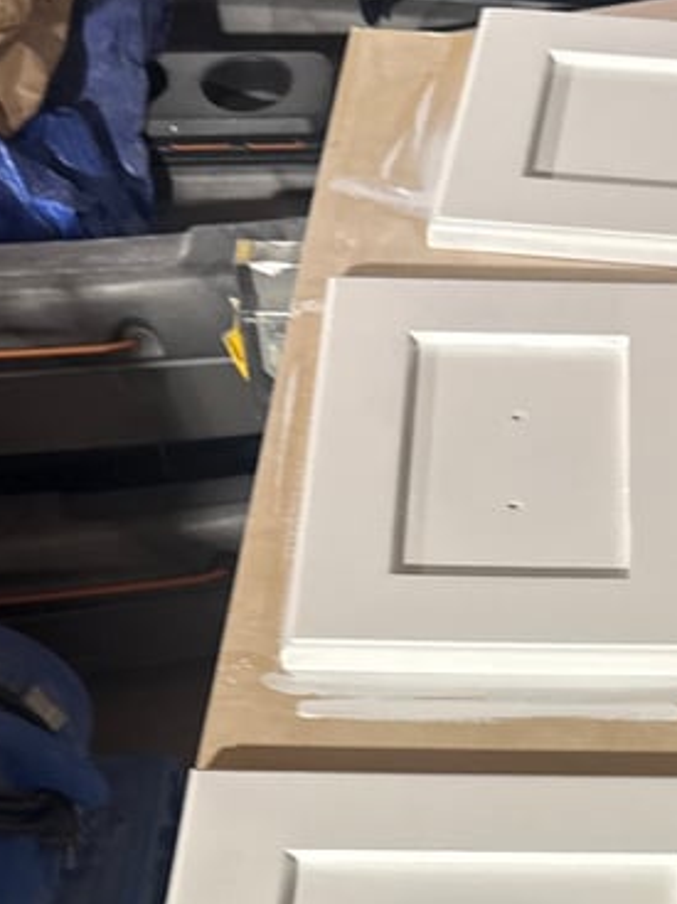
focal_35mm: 67
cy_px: 927
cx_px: 670
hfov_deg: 21.2
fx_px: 1748
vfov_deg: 27.2
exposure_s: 1/60
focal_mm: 6.76
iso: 250
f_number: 1.78
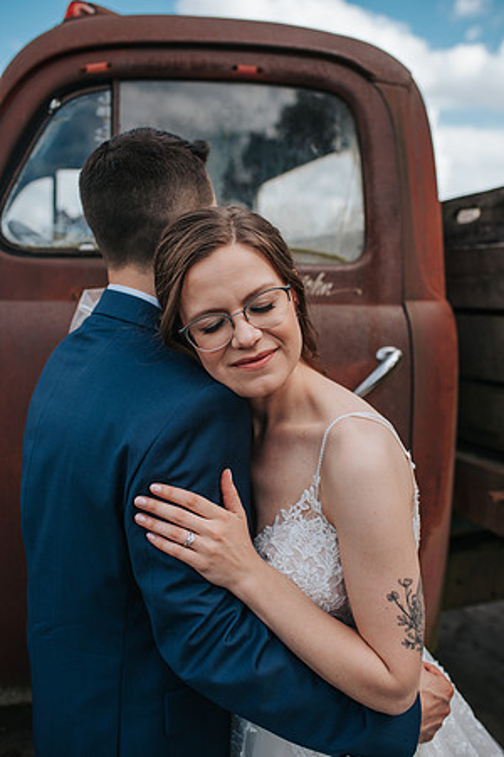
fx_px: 735
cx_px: 252
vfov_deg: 54.4
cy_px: 378
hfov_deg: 37.9
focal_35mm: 35
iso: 140
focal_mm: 35
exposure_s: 1/800
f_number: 3.2
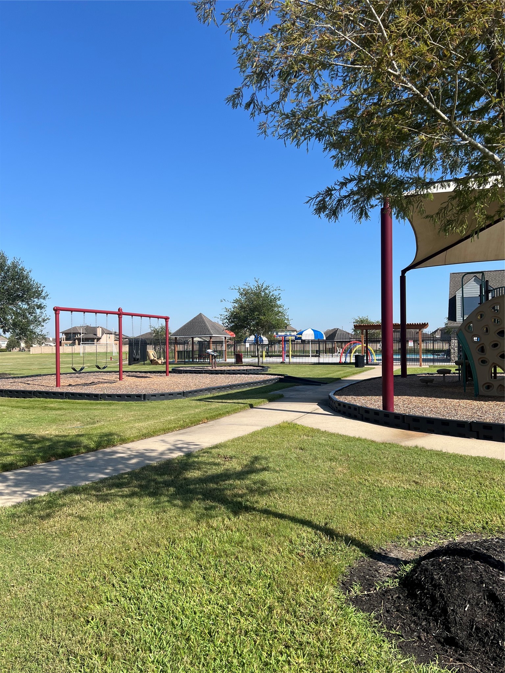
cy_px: 336
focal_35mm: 26
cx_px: 252
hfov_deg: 53.1
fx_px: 506
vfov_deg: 67.3
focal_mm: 5.7
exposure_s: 1/3968
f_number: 1.5
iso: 50
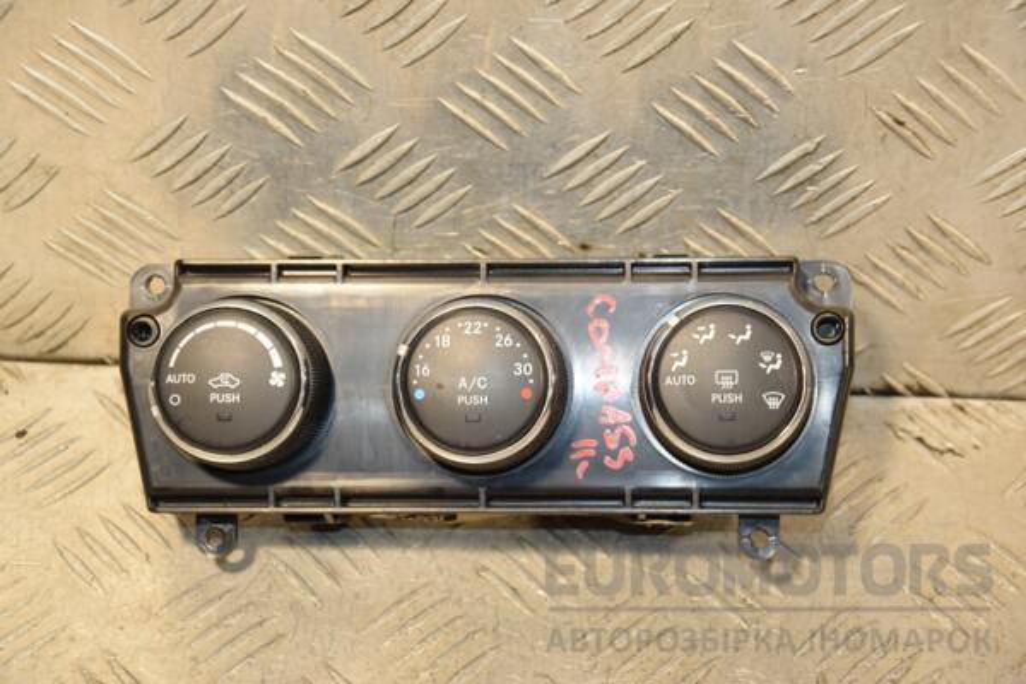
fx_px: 2223
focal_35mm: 78
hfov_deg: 26.0
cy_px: 342
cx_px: 513
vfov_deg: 17.5
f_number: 5
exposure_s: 1/125
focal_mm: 52
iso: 800
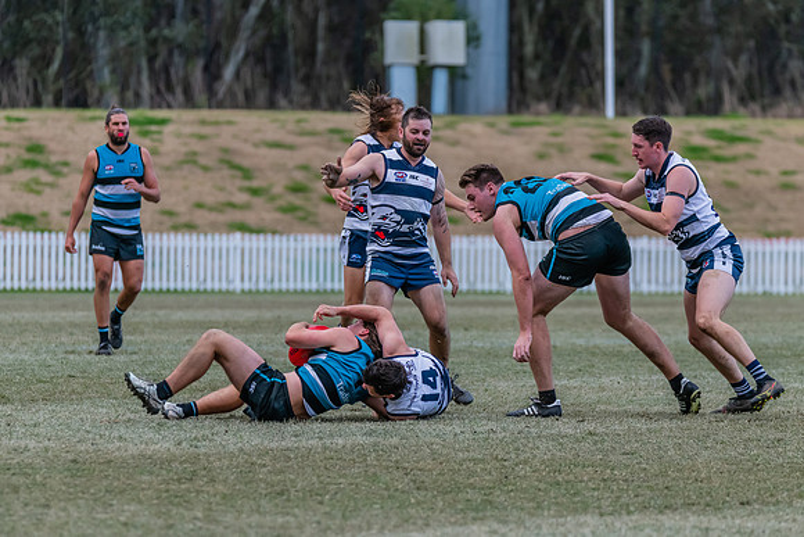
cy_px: 298
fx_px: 7848
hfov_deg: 5.9
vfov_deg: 3.9
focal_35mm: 351
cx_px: 412
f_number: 5.6
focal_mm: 300
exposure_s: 1/2000
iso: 1800
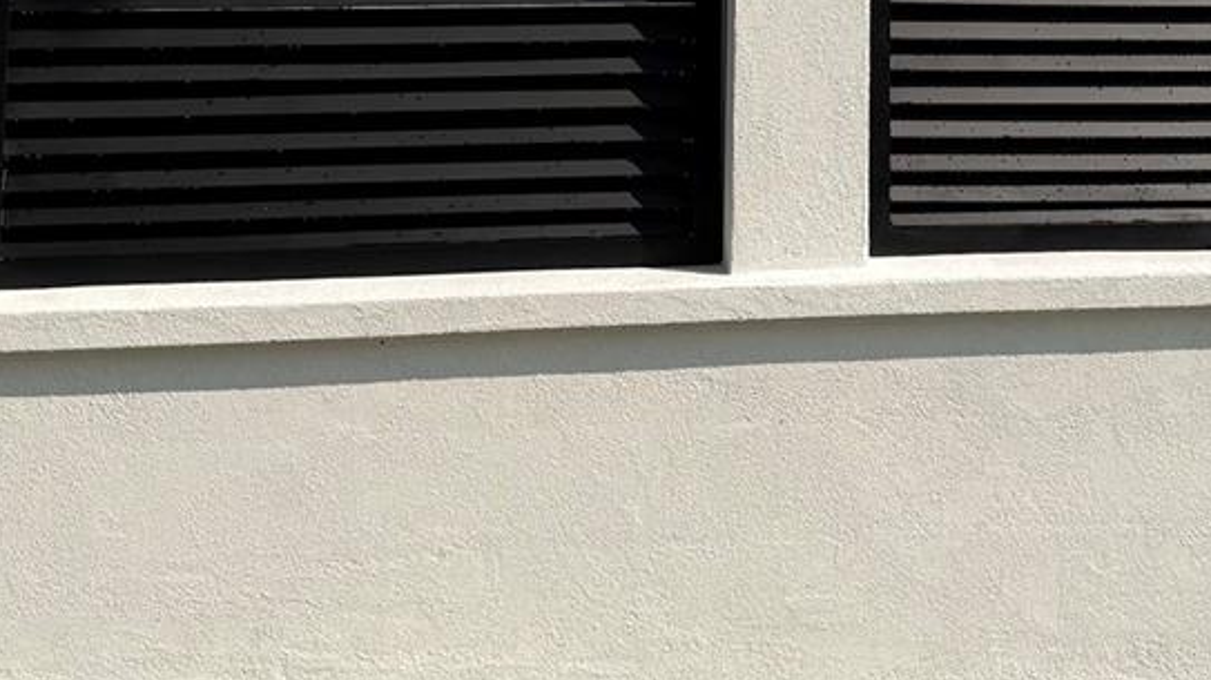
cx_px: 839
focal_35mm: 74
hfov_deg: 28.4
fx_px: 2375
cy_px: -346
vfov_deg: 15.1
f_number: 1.78
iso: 80
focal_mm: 6.76
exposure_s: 1/7353
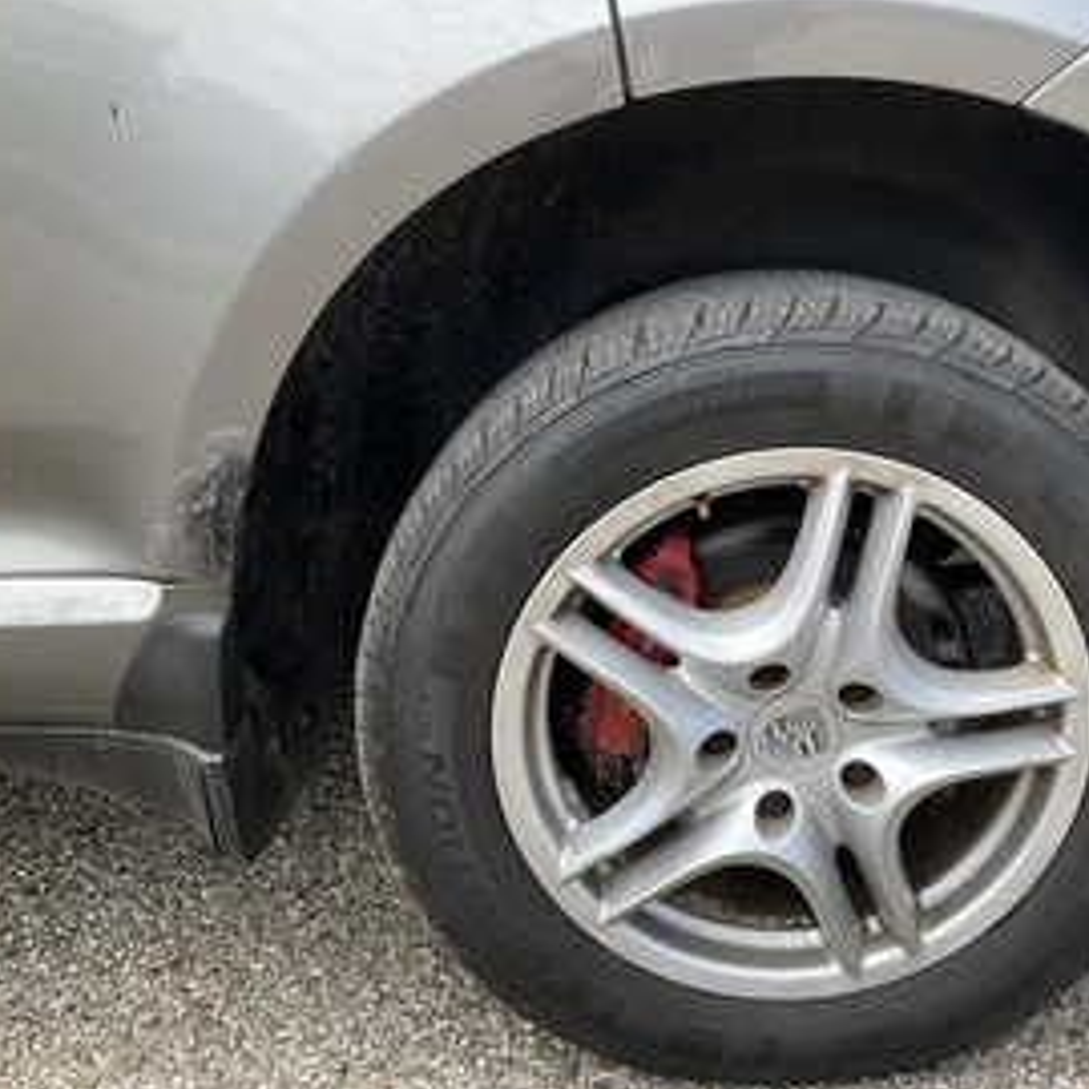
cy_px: 585
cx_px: 754
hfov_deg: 43.0
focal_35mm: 38
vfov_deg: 43.8
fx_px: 1353
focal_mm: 3
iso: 25
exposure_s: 1/551
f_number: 1.8
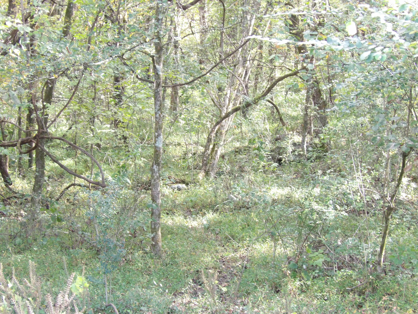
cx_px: 209
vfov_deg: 17.4
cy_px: 157
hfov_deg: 23.0
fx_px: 1026
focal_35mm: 85
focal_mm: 15.3
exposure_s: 1/60
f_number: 4.1
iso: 469
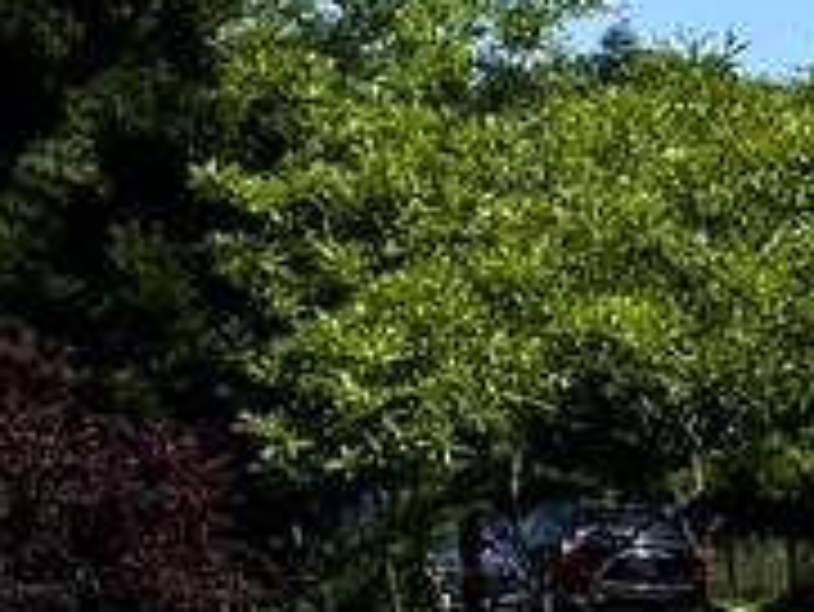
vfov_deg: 7.7
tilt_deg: +5.7
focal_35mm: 191
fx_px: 4494
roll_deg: +0.0
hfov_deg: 8.8
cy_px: -68
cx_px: -1516
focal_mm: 6.76
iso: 80
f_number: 1.78
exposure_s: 1/5319
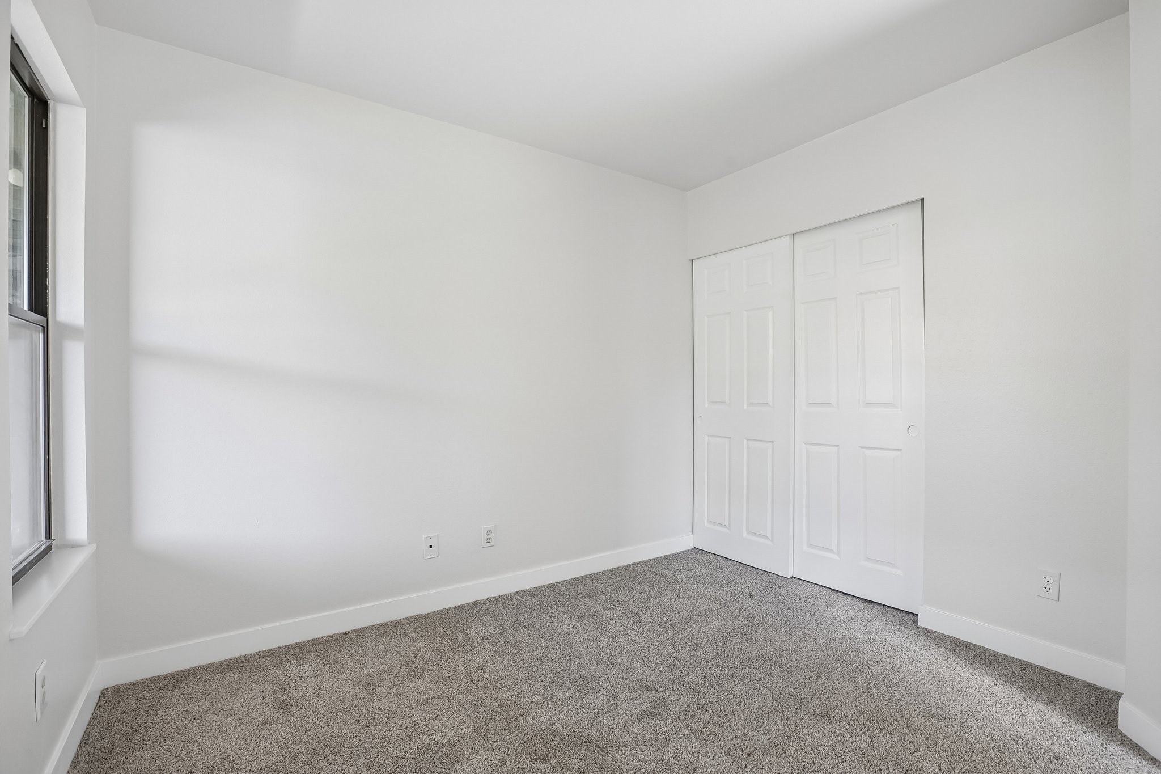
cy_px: 387
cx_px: 580
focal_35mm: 16
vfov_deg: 73.7
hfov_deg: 96.7
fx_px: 516
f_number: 8
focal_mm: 16
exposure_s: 1/15
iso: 400
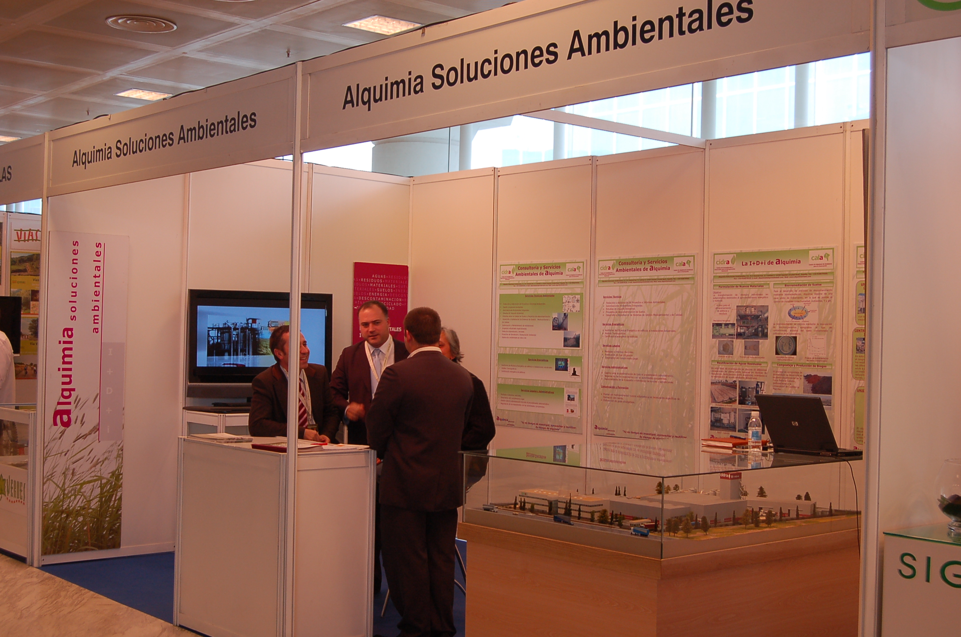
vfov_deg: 28.8
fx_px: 1239
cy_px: 318
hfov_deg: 42.4
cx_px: 480
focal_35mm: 46
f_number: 7.1
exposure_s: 1/40
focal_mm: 31
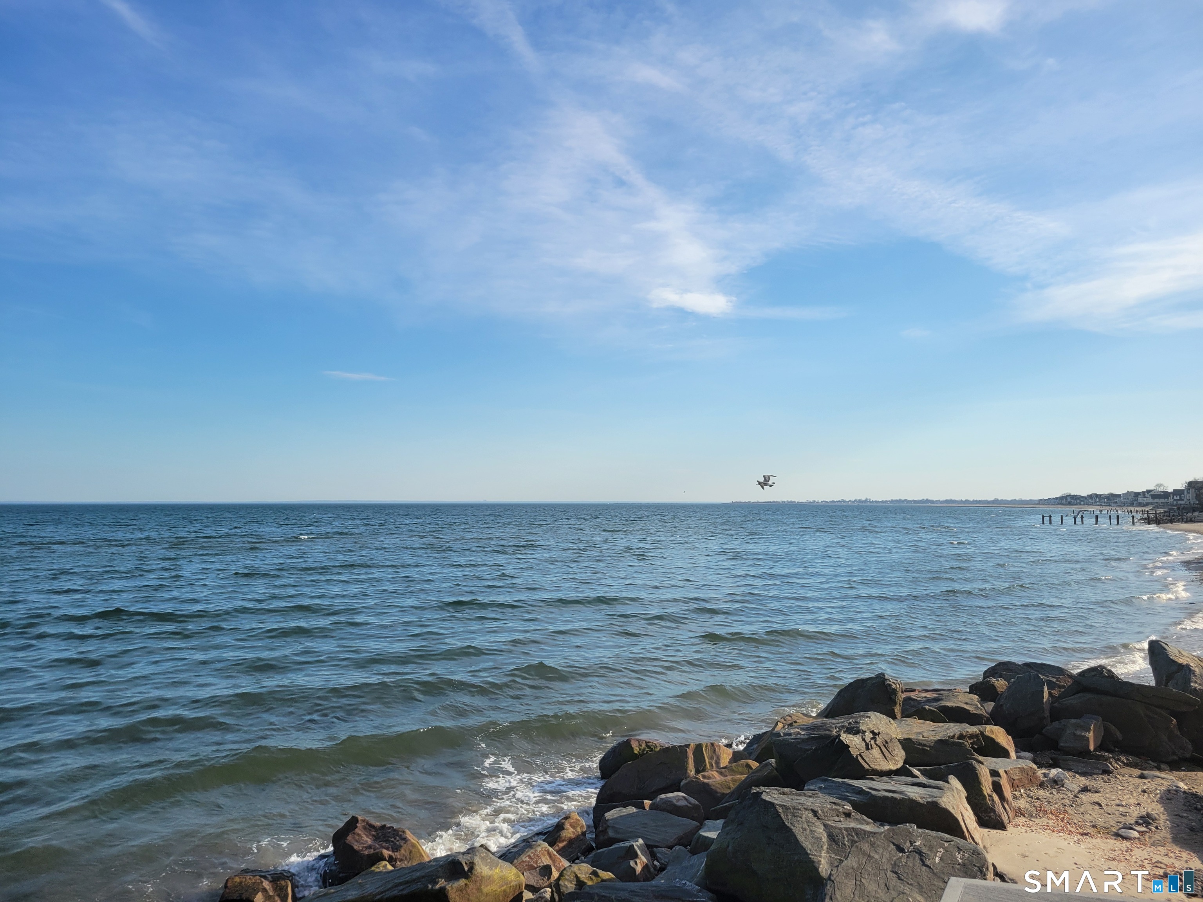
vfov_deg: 53.1
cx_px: 602
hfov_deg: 67.3
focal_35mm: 26
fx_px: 904
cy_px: 451
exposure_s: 1/2745
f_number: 1.8
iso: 40
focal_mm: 5.4
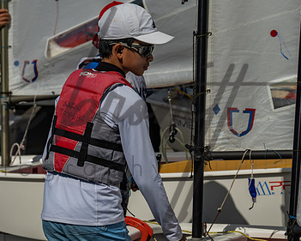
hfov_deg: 8.5
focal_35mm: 226
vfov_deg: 6.8
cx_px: 114
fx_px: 2014
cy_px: 84
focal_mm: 130
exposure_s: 1/800
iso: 100
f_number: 6.3
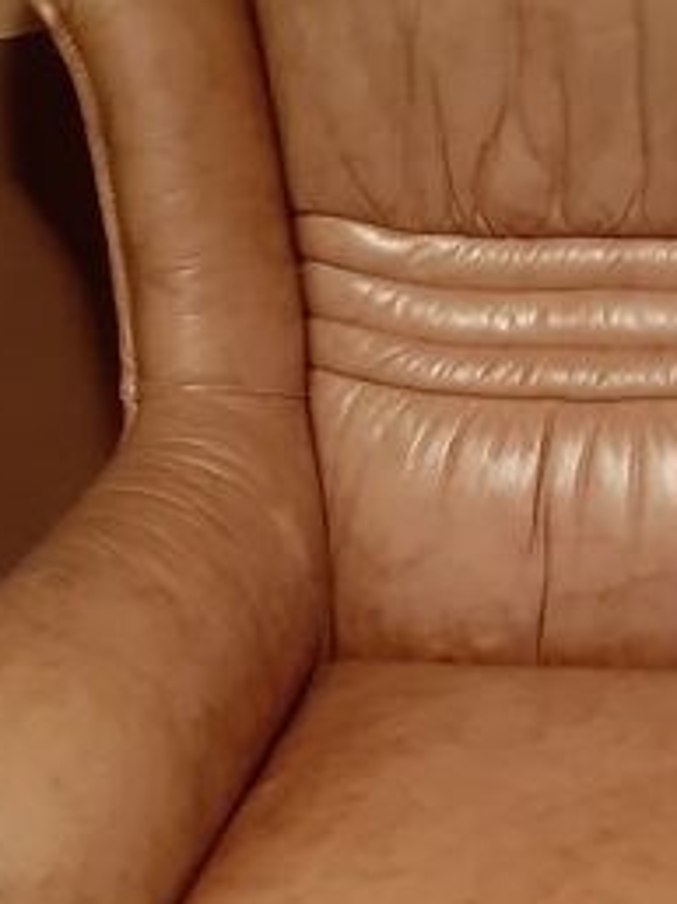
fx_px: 1750
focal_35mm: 67
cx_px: 537
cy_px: 722
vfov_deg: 28.4
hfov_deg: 21.6
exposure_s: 1/20
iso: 640
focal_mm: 3.93
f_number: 1.7
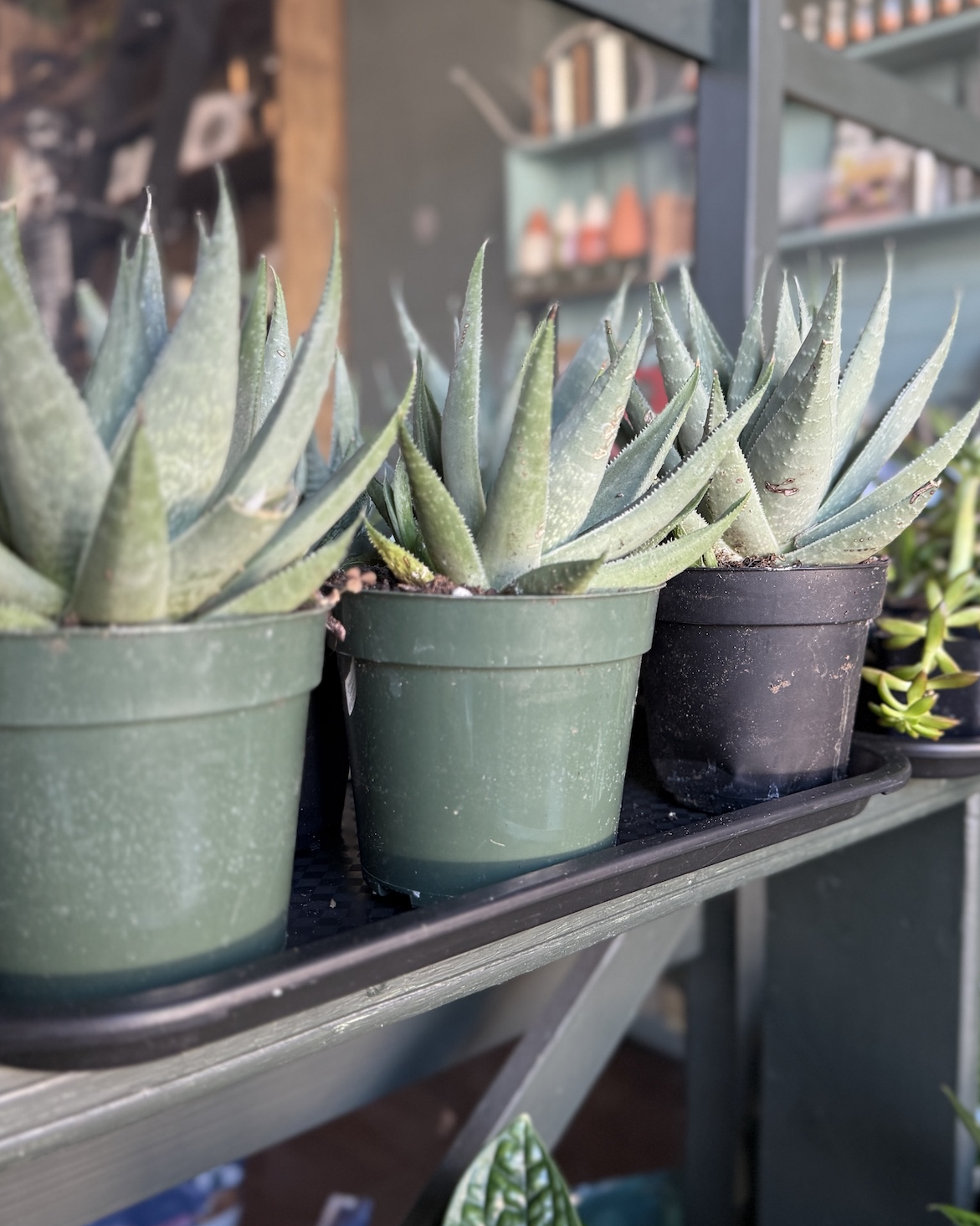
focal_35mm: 32
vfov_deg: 55.7
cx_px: 576
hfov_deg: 45.6
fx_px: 1160
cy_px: 606
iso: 200
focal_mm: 6.76
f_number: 1.78
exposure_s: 1/120
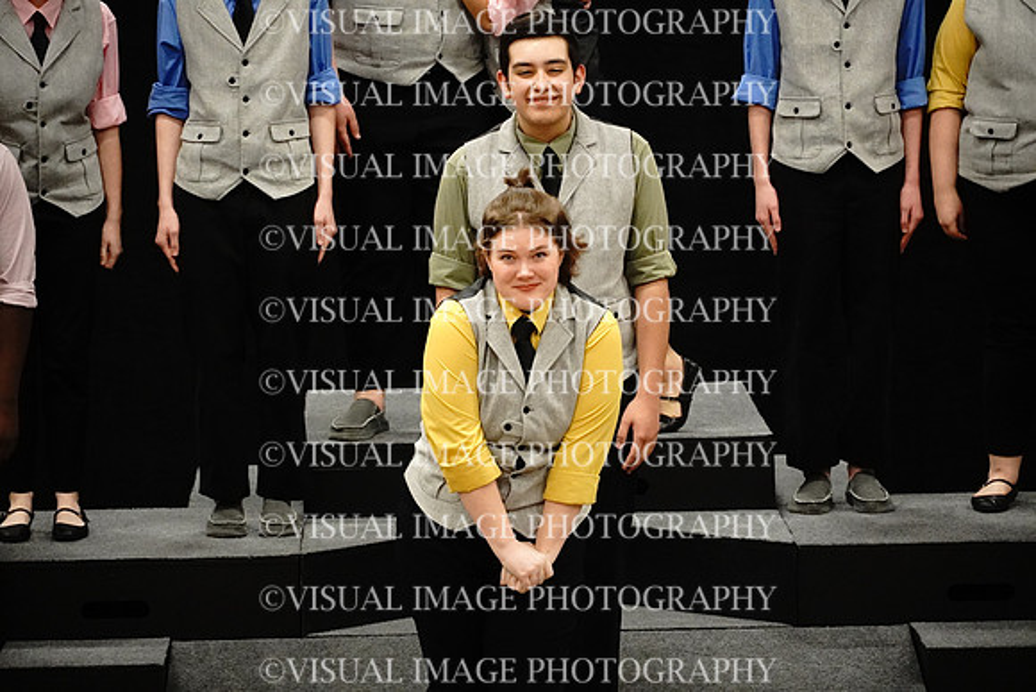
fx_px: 5526
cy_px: 346
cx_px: 518
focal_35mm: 192
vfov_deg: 7.2
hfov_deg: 10.7
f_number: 5.6
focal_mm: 128
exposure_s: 1/125
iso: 8000
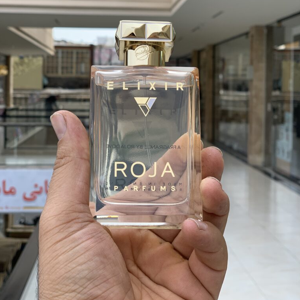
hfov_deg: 27.7
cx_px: 151
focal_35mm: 62
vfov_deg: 27.6
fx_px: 608
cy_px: 103
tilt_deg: +0.0
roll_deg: -0.3
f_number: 2.4
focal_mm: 6
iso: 16
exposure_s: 1/127
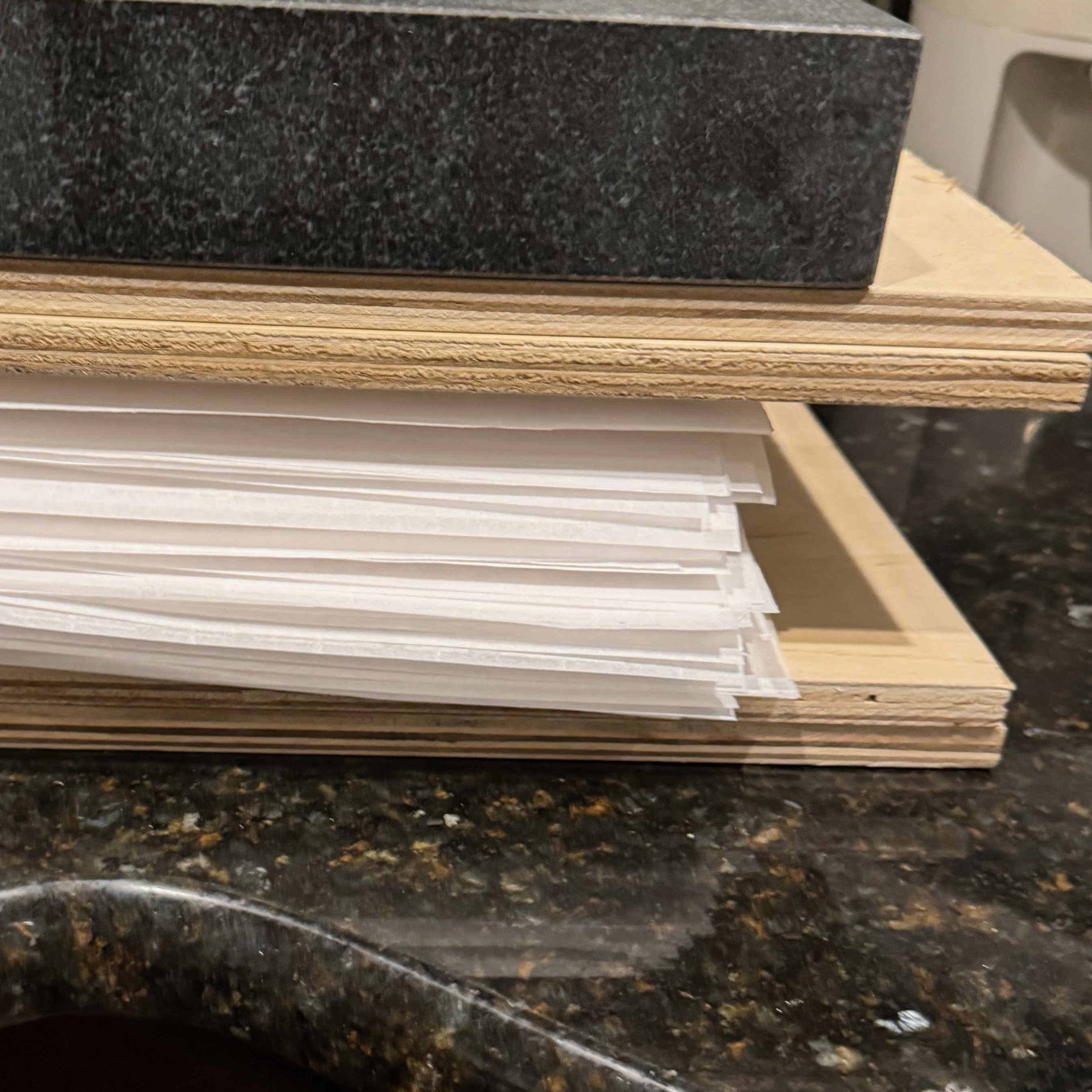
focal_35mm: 45
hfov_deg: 37.0
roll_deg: -2.3
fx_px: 1606
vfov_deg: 37.5
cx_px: 334
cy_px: 631
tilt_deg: -28.8
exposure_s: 1/40
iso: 640
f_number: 1.78
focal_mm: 6.76
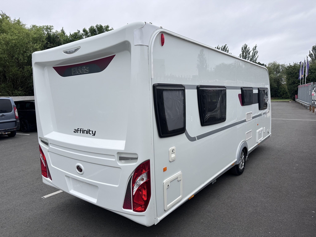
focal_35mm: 24
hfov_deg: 71.6
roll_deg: +2.6
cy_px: 118
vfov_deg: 56.8
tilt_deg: -2.3
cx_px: 158
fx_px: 219
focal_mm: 6.86
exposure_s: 1/1062
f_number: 1.78
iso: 80
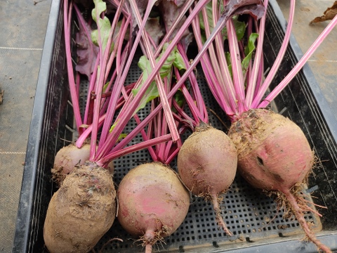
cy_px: 126
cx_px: 168
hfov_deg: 67.3
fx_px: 253
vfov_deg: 53.1
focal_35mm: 26
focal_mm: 4.74
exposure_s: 1/200
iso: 100
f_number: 1.79
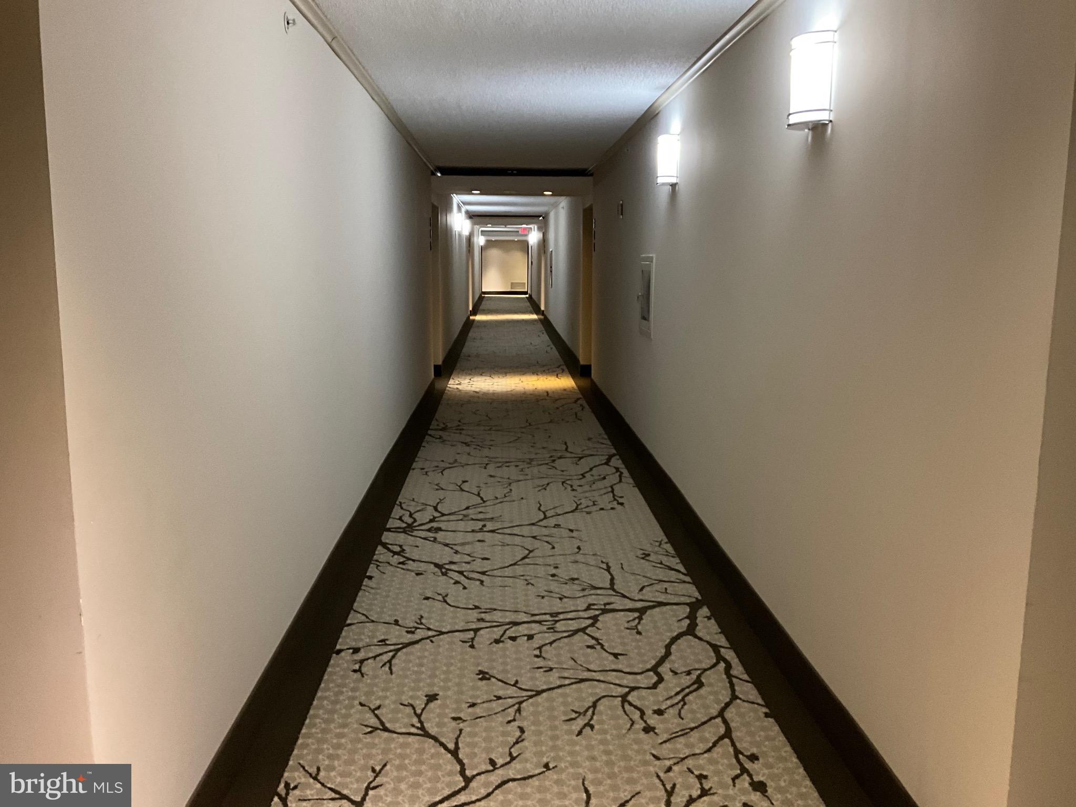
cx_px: 538
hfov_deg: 61.7
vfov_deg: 48.2
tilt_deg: -8.8
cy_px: 404
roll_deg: +0.6
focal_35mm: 29
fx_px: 901
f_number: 1.8
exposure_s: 1/30
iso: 320
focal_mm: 3
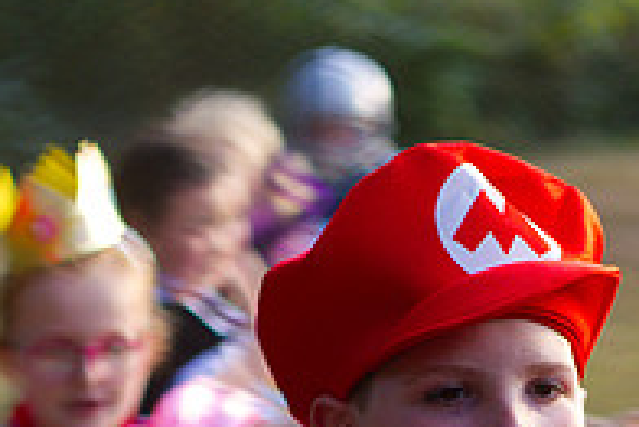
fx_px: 3641
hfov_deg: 10.0
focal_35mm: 205
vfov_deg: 6.6
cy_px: 662
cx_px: 388
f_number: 1.2
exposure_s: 1/1000
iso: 200
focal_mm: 43
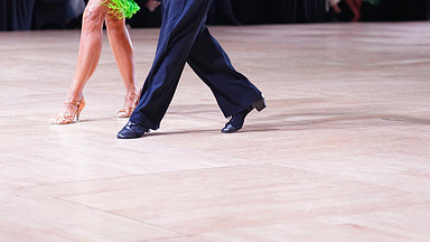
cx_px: 216
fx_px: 1425
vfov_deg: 9.5
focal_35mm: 125
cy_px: -69
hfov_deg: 17.2
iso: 1600
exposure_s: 1/400
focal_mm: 79
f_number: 2.8
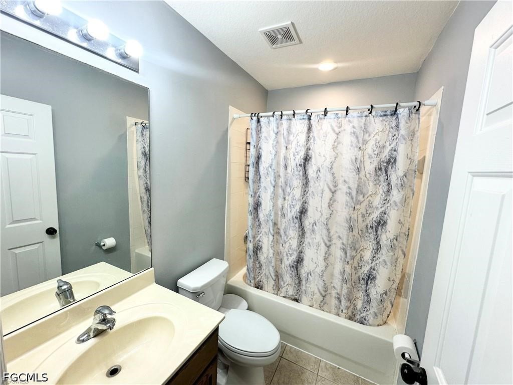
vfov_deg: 85.7
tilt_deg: -6.3
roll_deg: -3.0
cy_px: 192
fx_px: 207
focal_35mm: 14
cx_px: 256
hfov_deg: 102.1
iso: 125
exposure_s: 1/120
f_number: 2.2
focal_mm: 2.22
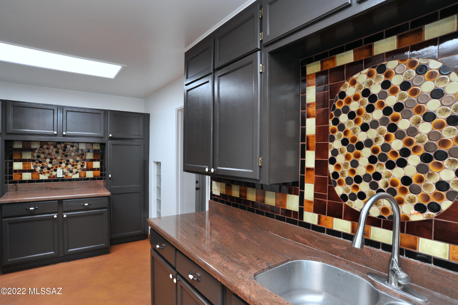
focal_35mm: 18
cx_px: 229
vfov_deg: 67.3
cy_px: 152
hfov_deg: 90.0
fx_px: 229
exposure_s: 1/40
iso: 640
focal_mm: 18
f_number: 9
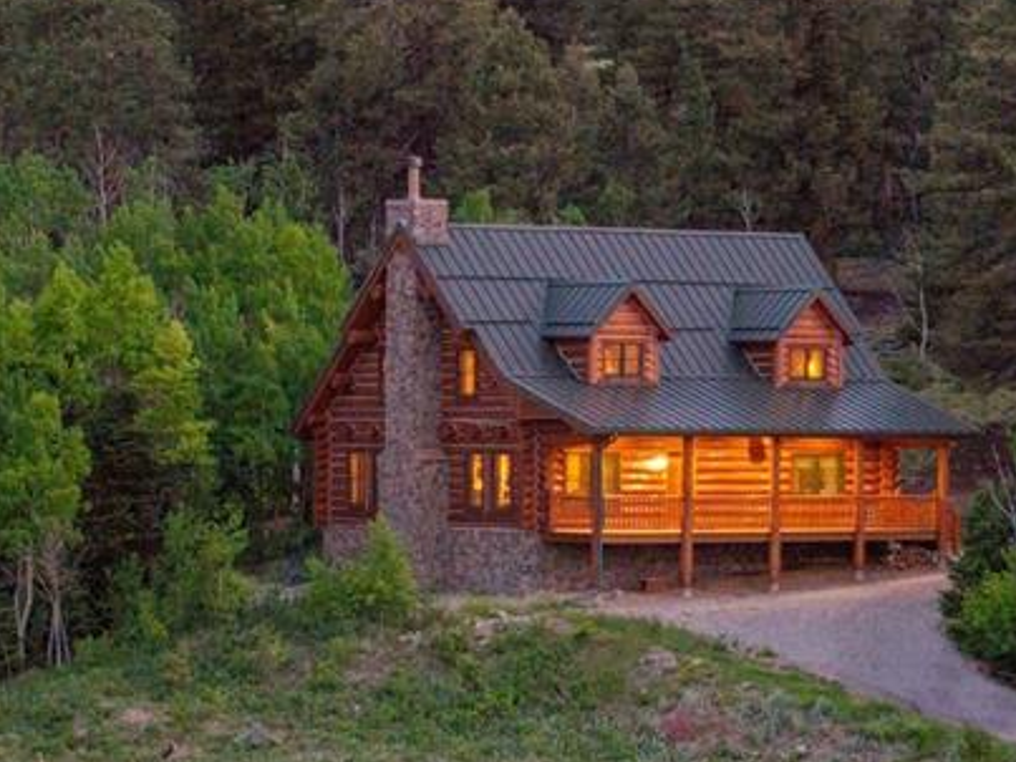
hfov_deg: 11.1
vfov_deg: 8.3
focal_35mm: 178
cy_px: 488
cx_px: 678
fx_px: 5223
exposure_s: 1/15
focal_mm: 19.35
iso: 710
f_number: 2.8
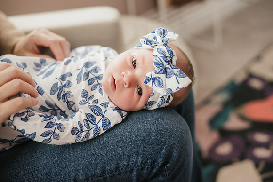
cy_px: 91
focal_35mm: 50
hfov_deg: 39.6
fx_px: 379
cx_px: 136
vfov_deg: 27.0
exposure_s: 1/250
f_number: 2.5
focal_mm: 50
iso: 500
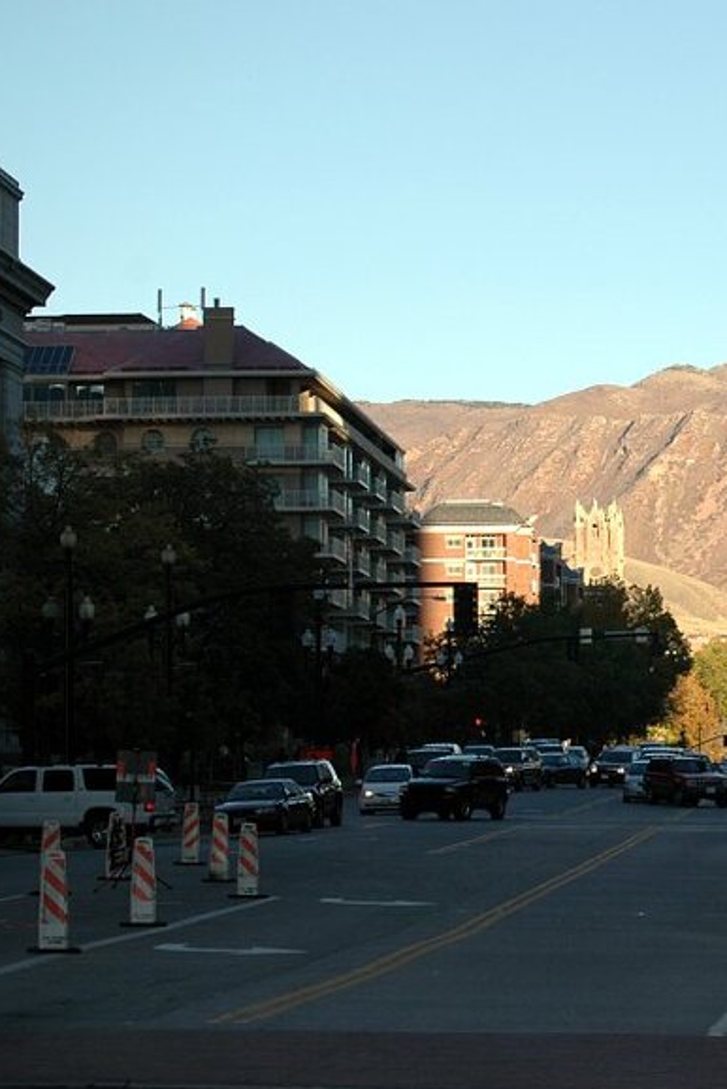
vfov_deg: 15.0
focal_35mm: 137
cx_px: 787
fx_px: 4140
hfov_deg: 9.9
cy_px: 511
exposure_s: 1/400
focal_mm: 55
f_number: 5.6
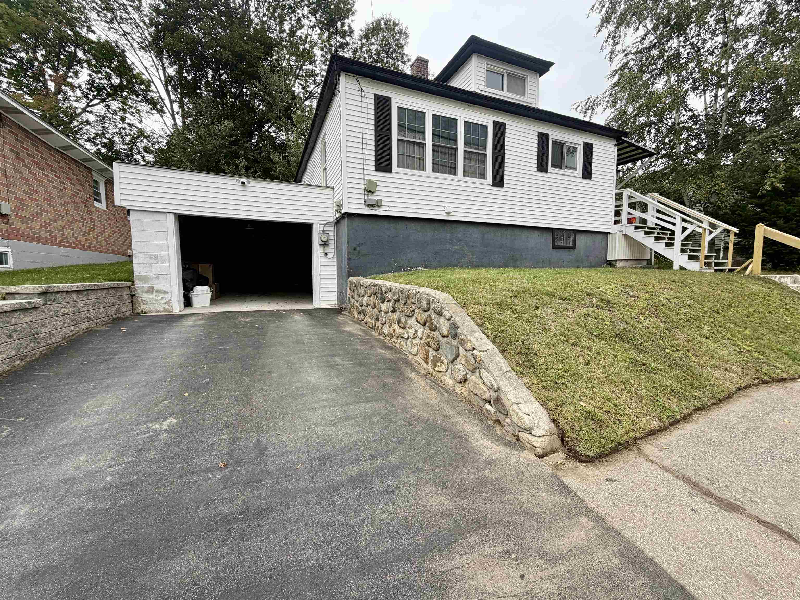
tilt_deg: -3.9
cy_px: 300
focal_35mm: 14
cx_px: 400
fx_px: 324
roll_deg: +0.3
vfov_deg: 85.7
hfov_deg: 102.1
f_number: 2.2
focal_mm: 2.22
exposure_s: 1/195
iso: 40
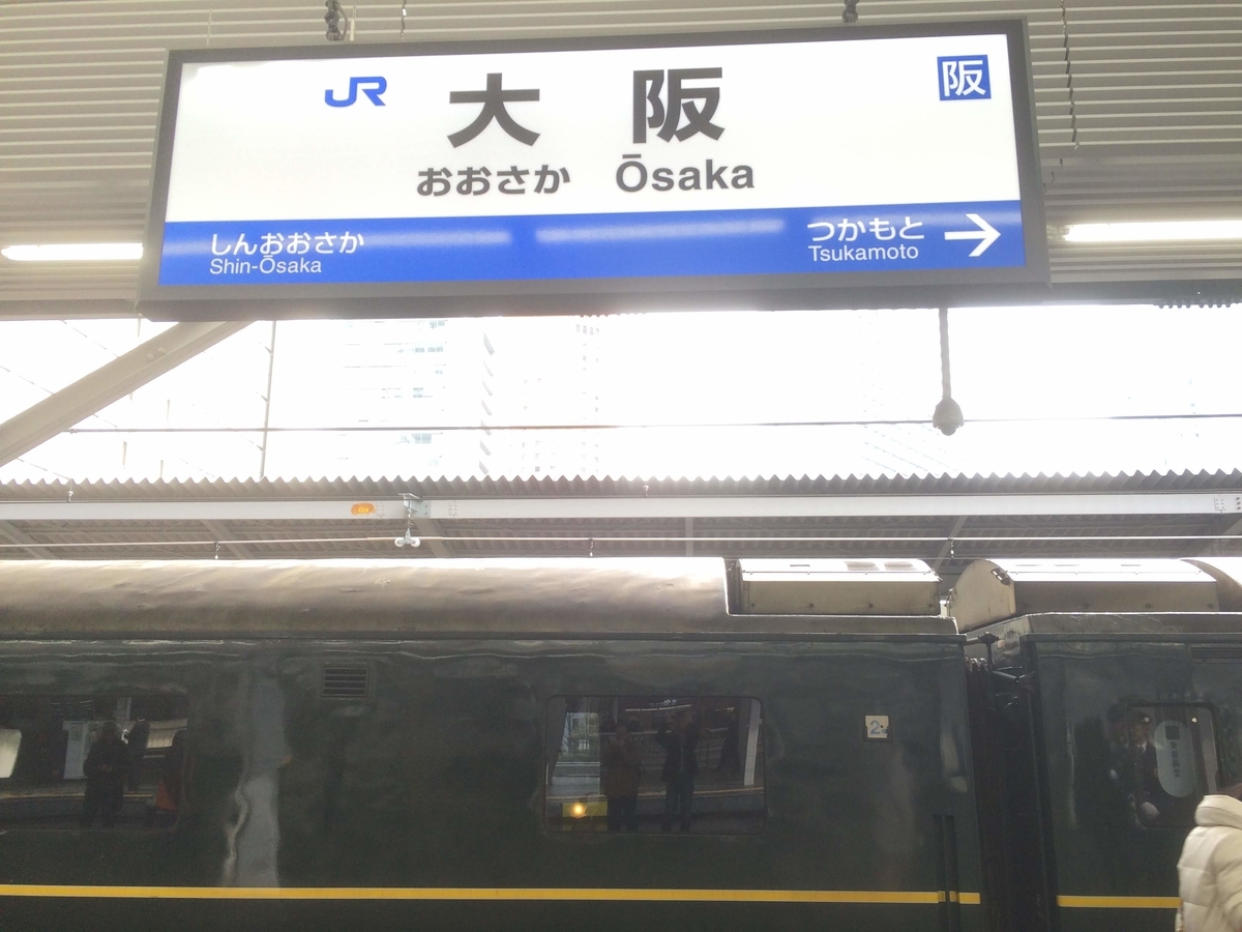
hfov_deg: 61.7
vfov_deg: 48.2
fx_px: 1041
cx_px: 621
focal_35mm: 29
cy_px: 466
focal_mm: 4.15
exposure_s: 1/120
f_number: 2.2
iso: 50
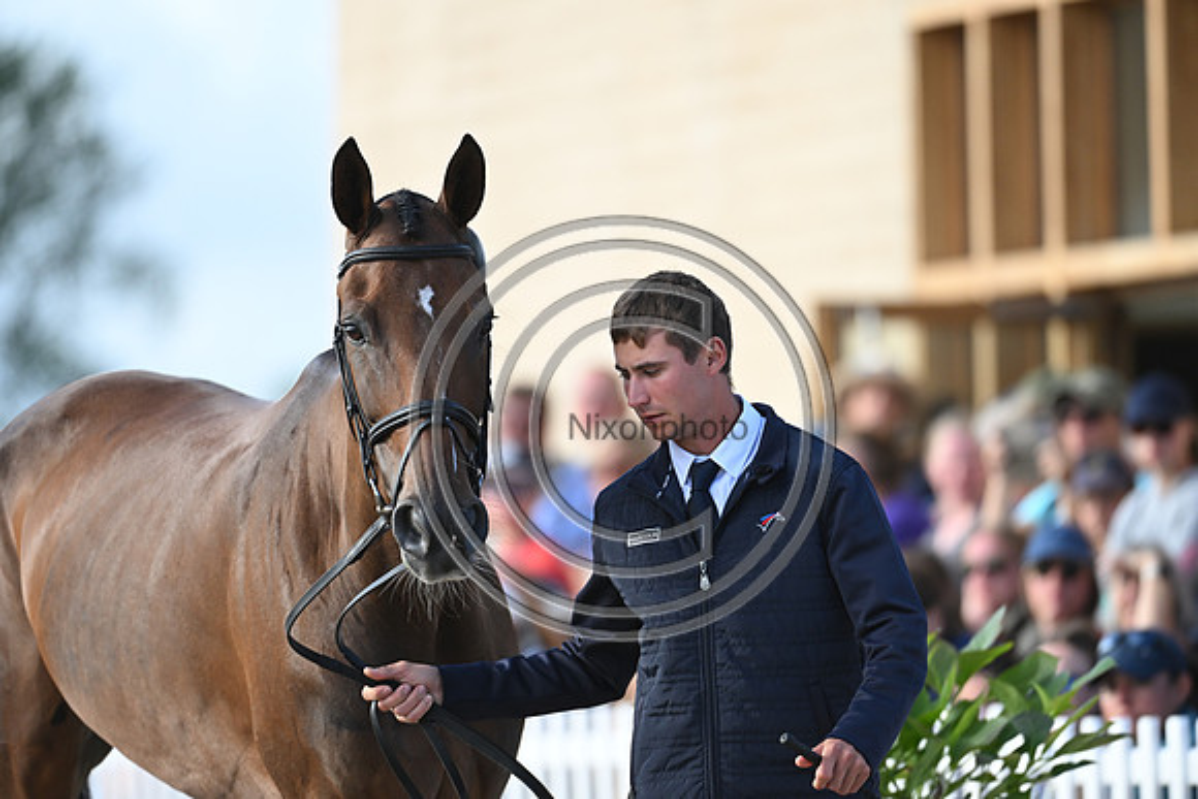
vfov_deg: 3.4
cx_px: 599
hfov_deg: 5.2
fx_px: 13314
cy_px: 400
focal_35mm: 400
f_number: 5
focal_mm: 400
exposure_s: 1/1600
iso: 1000
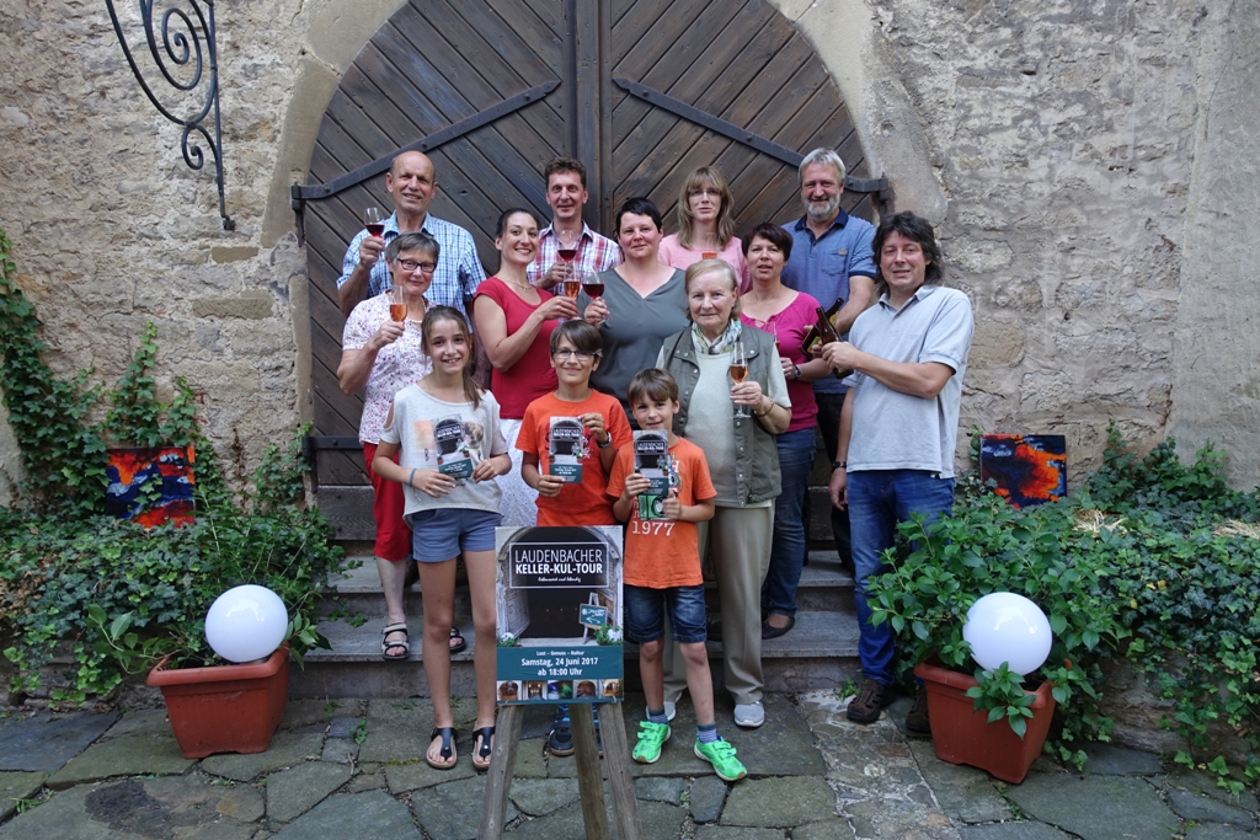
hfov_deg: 73.7
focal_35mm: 24
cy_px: 420
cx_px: 630
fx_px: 840
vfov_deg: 53.1
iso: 125
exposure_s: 1/40
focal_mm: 8.8
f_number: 2.8
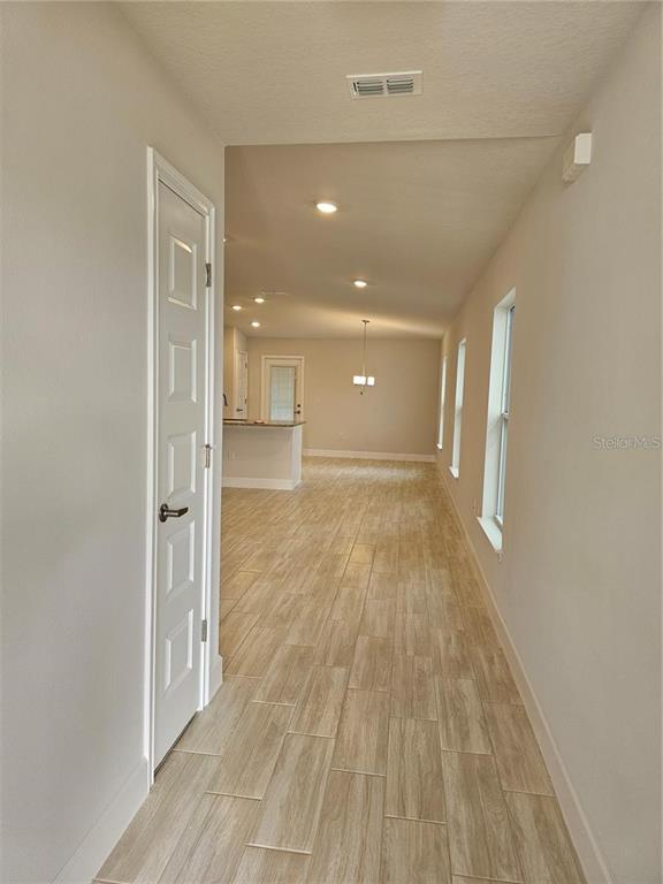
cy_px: 442
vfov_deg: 73.9
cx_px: 332
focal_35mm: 23
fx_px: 587
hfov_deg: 58.9
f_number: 1.7
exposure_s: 1/120
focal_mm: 6.3
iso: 80
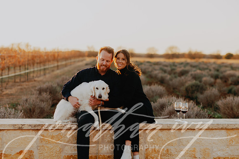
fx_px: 564
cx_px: 120
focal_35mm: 85
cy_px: 80
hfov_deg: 23.9
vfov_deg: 16.1
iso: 200
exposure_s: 1/640
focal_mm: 85
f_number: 2.8
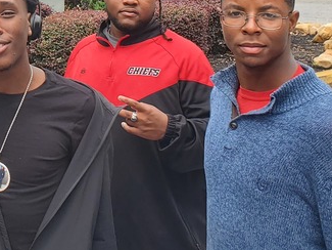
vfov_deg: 17.2
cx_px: -39
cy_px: -47
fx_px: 787
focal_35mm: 82
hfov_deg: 22.4
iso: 50
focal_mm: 4.3
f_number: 2.4
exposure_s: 1/677
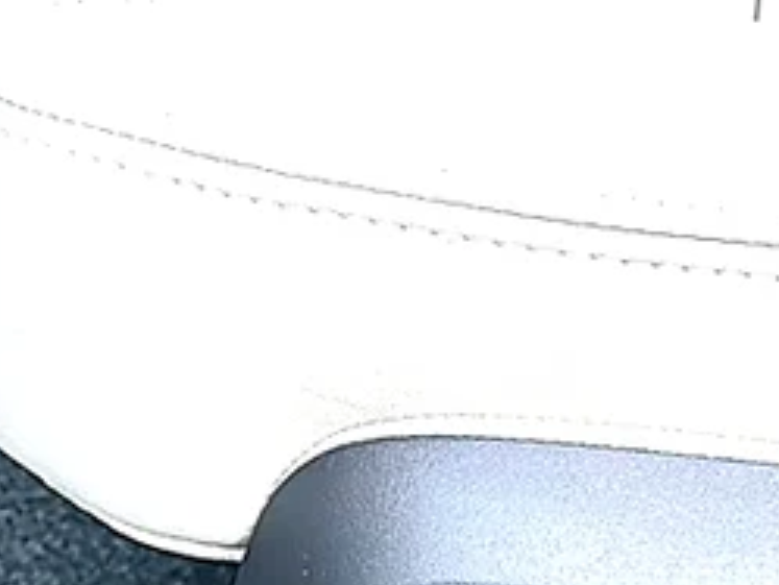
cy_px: 621
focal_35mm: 132
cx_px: 895
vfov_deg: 11.1
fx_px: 2972
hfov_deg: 14.5
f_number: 1.78
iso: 80
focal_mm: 6.86
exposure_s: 1/571
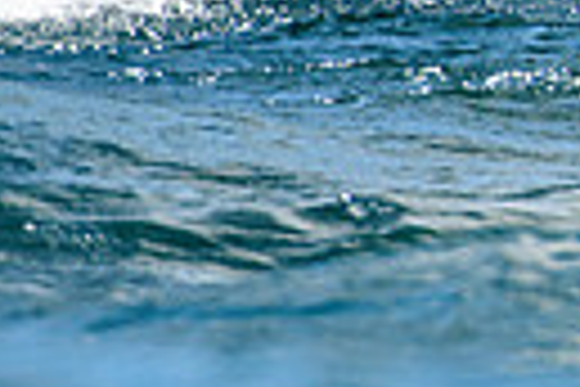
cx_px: 1232
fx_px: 43593
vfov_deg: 0.5
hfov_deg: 0.8
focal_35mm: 2706
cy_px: -299
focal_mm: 400
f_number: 5
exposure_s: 1/2500
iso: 400
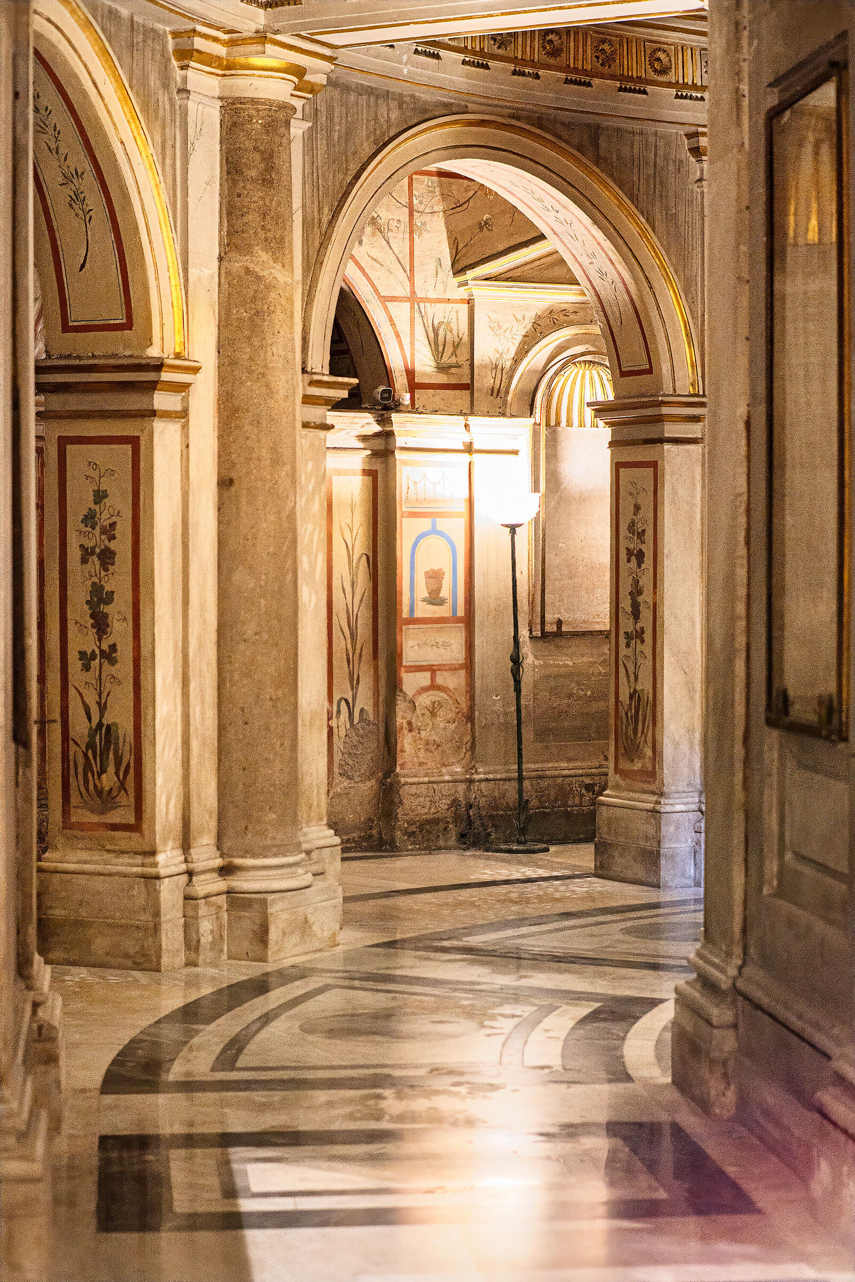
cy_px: 641
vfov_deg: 27.0
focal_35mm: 75
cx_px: 428
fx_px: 2672
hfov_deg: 18.2
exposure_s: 1/80
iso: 4000
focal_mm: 50
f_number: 1.2
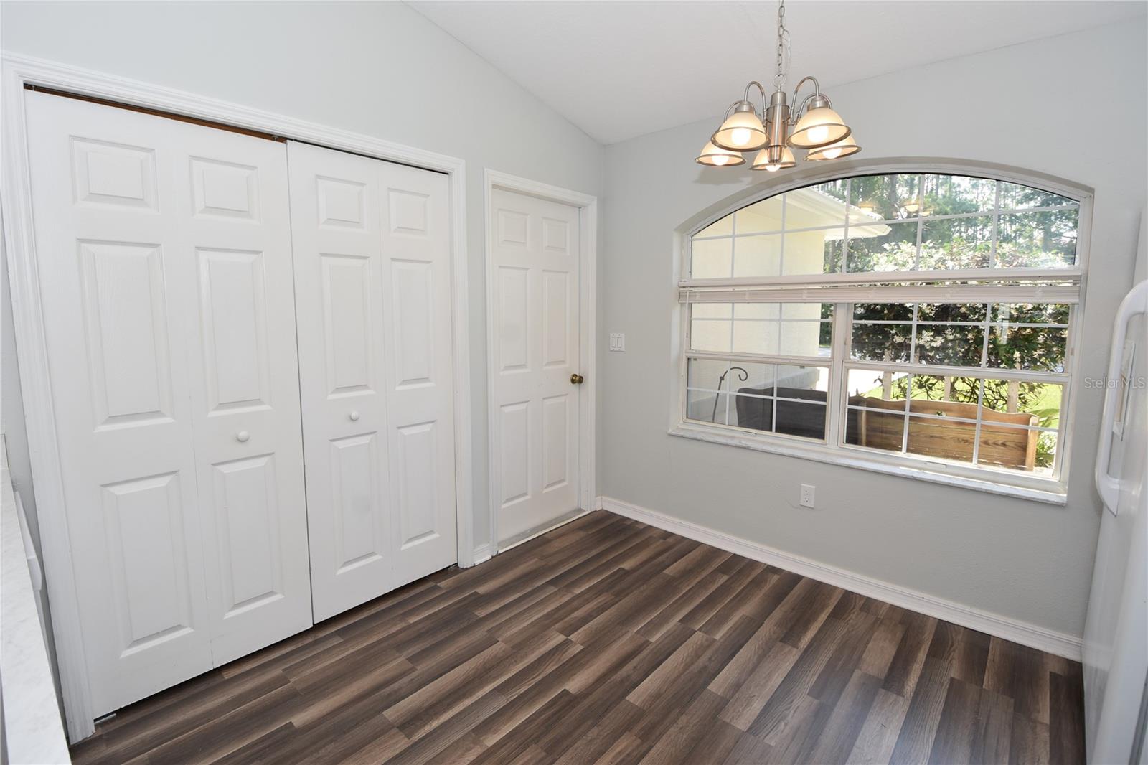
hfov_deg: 95.0
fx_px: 526
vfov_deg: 72.0
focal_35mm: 16
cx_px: 574
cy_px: 382
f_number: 5.6
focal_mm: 11
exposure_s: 1/125
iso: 200
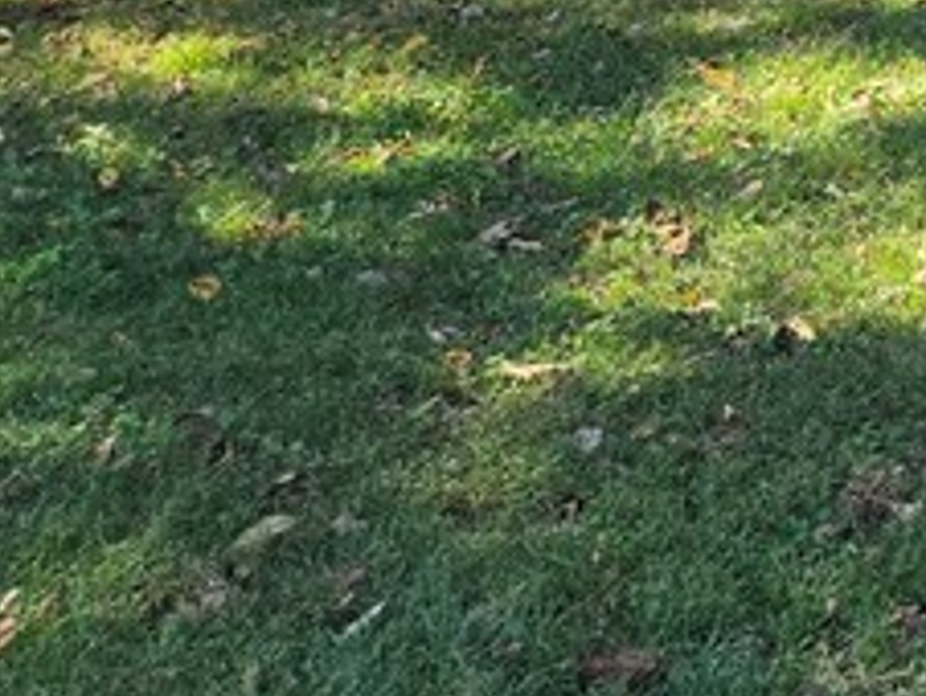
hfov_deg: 14.6
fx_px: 2785
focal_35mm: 104
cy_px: -671
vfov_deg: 12.6
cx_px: 2008
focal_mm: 5.4
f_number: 1.8
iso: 80
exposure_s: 1/692
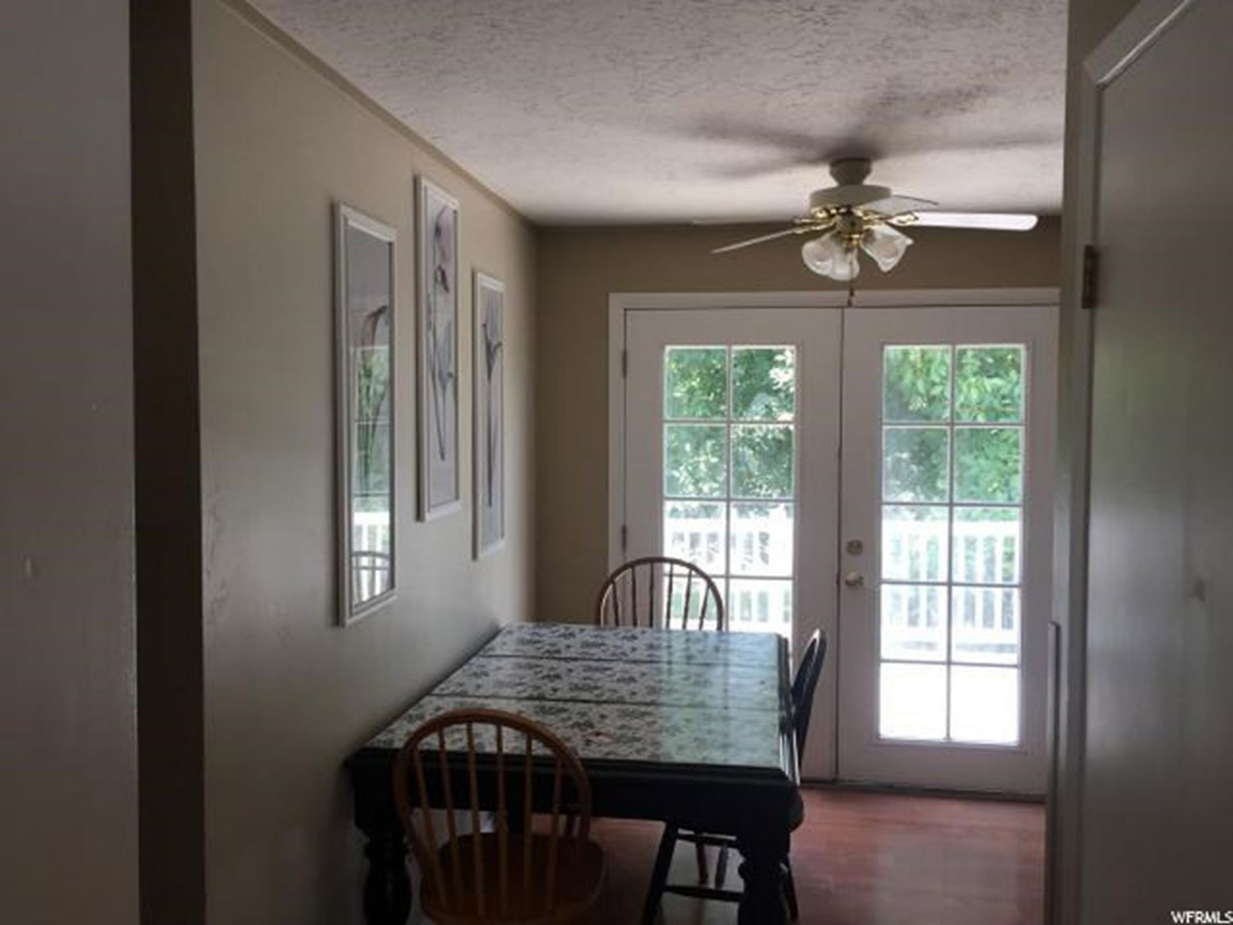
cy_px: 462
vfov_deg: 48.2
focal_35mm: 29
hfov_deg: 61.7
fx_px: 1033
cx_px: 616
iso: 40
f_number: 2.2
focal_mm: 4.15
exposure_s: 1/120
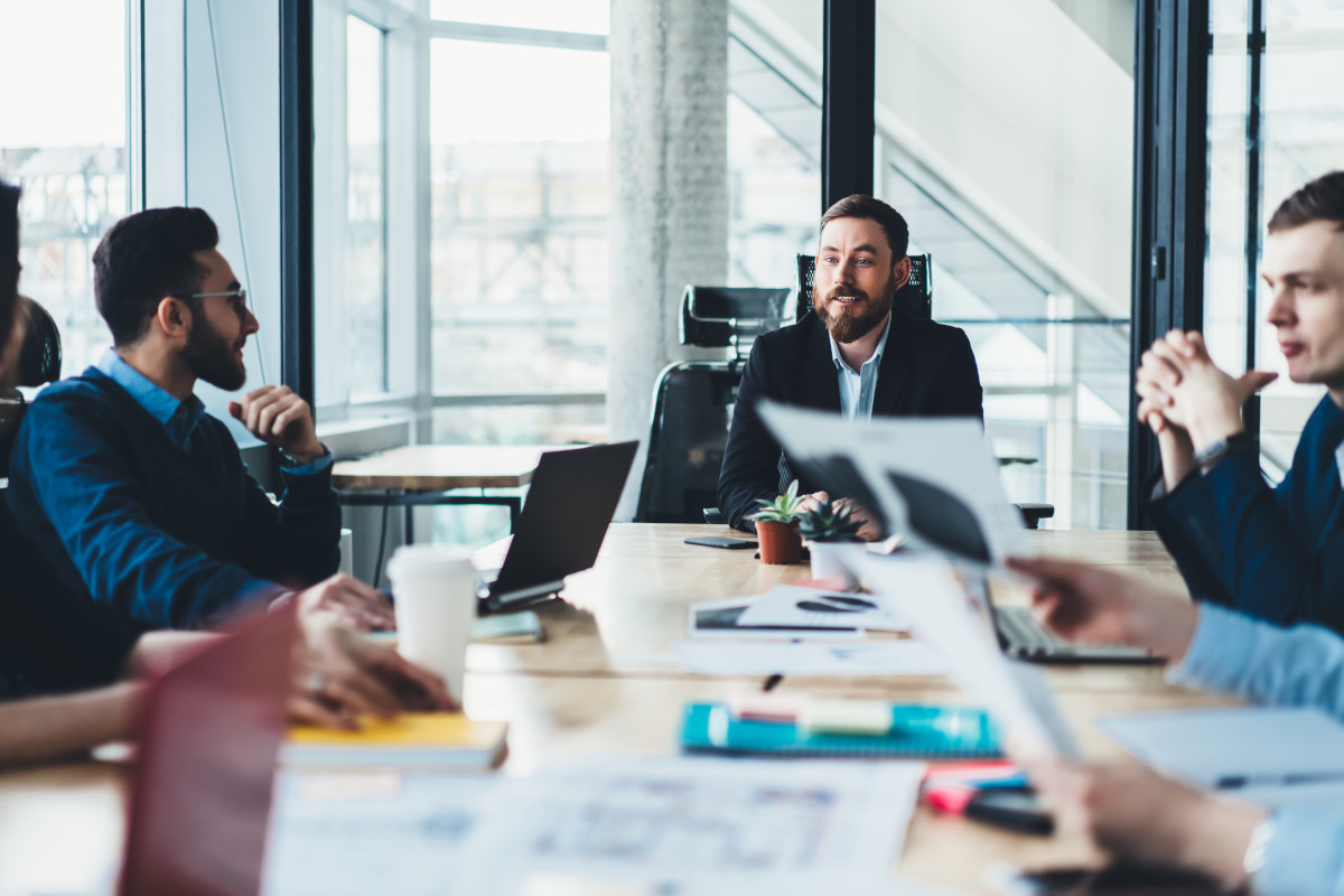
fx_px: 2053
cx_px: 672
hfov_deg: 36.2
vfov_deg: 24.6
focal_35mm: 55
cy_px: 448
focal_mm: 55
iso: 160
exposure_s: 1/250
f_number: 1.8
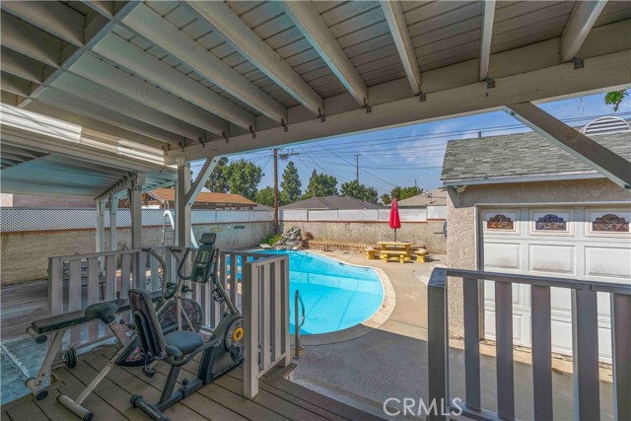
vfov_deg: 81.2
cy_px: 210
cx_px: 316
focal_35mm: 14
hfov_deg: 104.2
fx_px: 245
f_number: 8
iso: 100
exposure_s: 1/250
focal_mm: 14
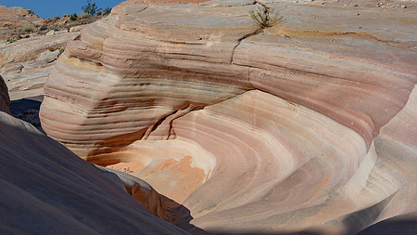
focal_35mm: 58
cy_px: 117
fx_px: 641
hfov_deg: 36.0
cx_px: 209
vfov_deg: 20.7
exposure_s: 1/640
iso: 100
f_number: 10
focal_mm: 43
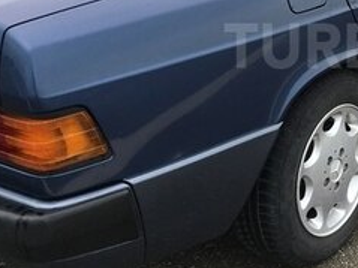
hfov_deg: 23.2
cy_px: 46
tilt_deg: -18.2
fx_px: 827
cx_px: 377
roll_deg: -2.7
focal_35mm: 80
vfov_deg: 18.2
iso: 25
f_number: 2.2
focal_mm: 4.15
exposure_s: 1/334
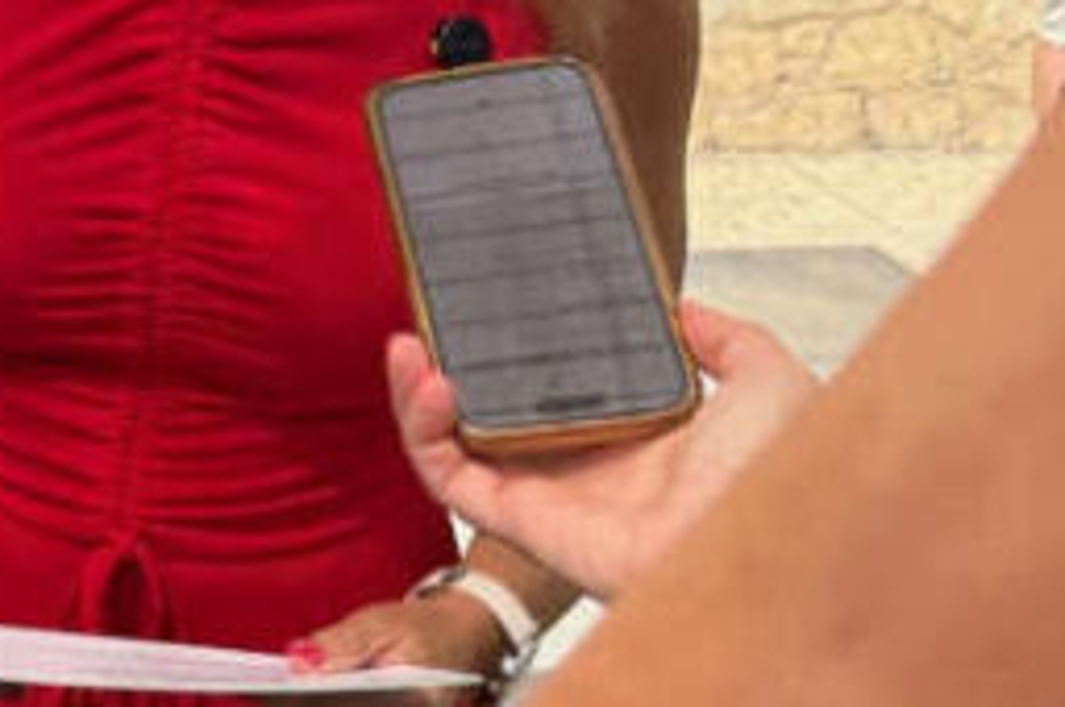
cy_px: -112
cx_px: -728
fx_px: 2955
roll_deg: +3.0
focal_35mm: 100
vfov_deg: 13.3
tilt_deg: -4.0
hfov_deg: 17.4
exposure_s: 1/3021
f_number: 1.78
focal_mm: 6.76
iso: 100
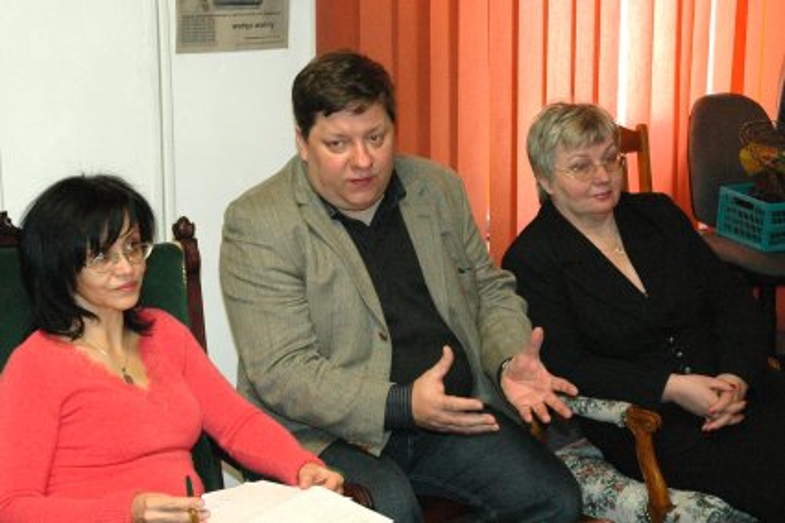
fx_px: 1112
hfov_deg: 38.9
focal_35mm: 51
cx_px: 392
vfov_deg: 26.5
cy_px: 262
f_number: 4.2
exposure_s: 1/60
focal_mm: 34
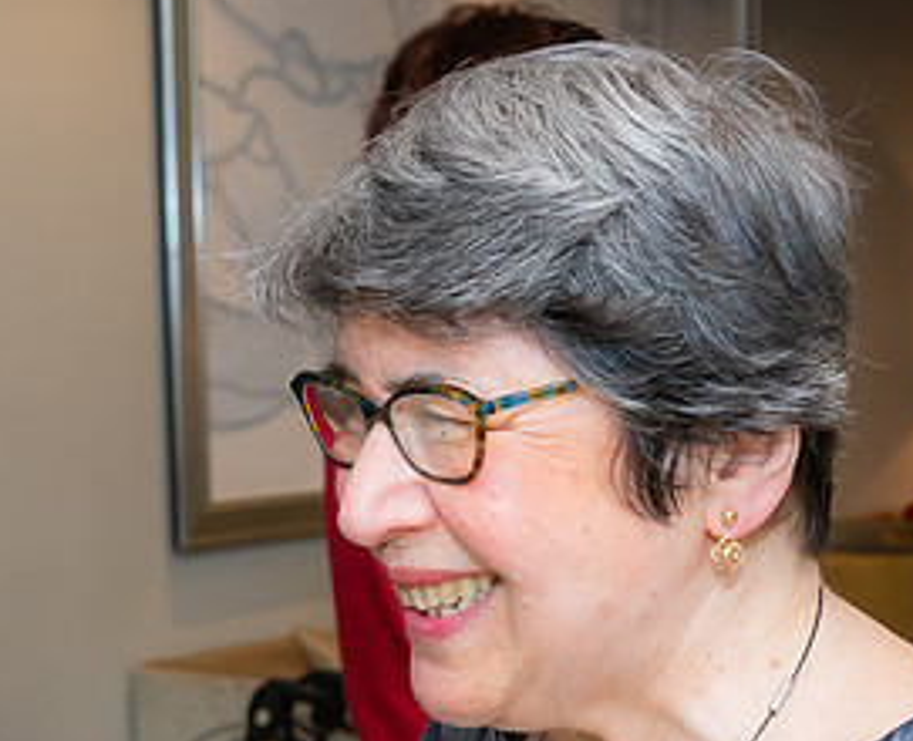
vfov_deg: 15.0
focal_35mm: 103
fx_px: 2799
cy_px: 583
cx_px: 351
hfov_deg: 18.5
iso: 500
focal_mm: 40
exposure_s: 1/60
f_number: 7.1
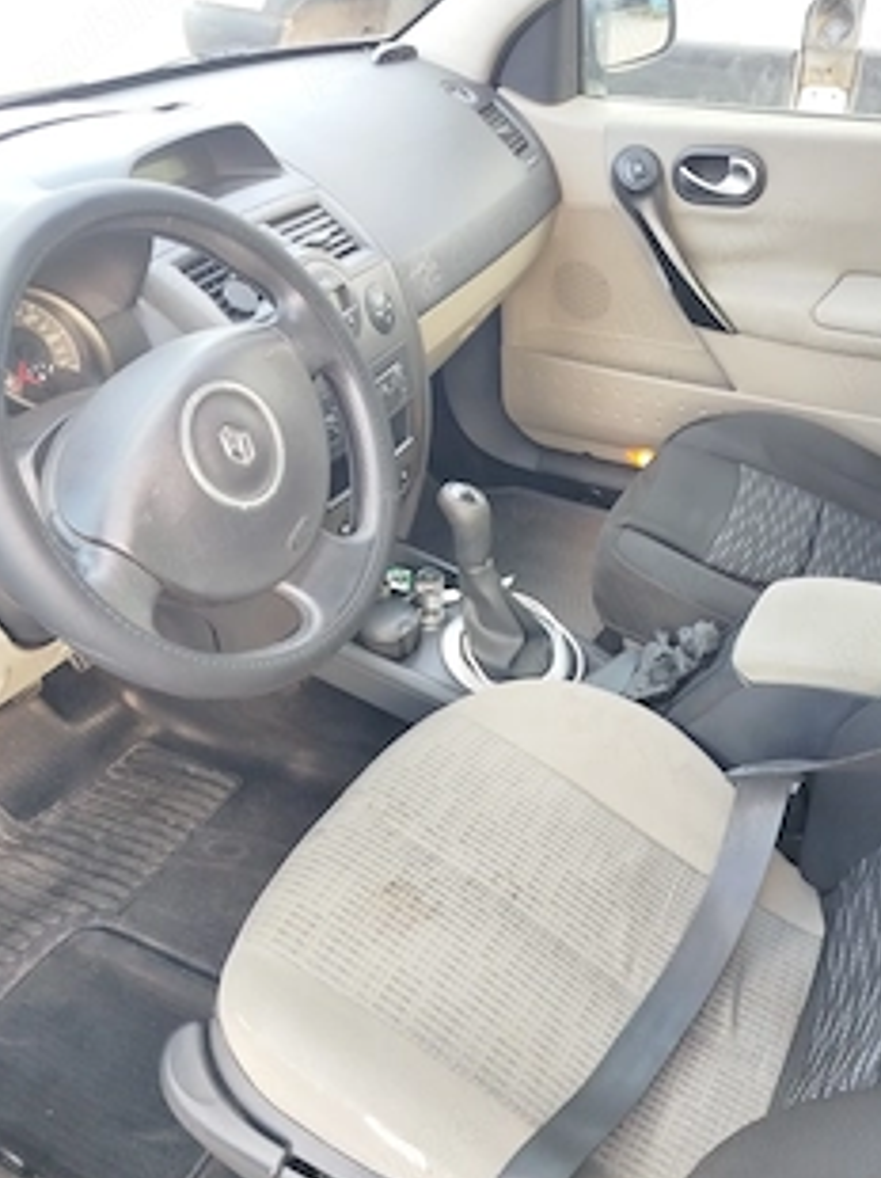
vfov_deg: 58.3
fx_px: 1053
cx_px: 551
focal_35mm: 31
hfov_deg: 45.0
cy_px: 642
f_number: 1.7
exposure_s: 1/33
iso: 160
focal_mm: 5.31
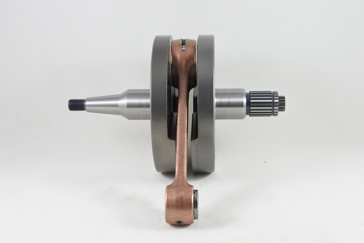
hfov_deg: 51.9
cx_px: 182
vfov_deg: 36.0
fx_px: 374
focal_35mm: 37
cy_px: 122
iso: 500
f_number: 4
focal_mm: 14
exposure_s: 1/125
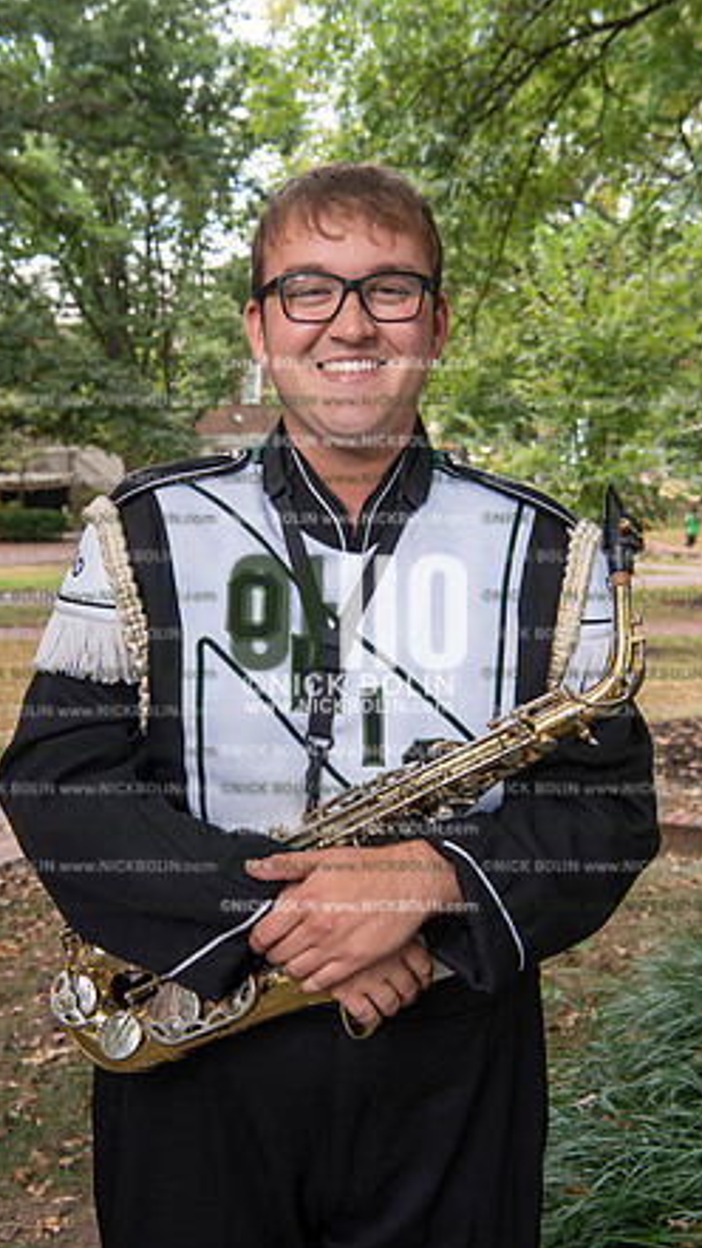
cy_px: 634
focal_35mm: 47
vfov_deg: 43.7
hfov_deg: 25.4
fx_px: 1556
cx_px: 348
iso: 500
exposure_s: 1/100
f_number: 8
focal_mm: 44
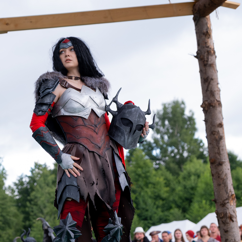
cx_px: 75
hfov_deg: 14.6
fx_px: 941
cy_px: 112
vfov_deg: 14.6
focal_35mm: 119
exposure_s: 1/800
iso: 800
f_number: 3.6
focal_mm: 55
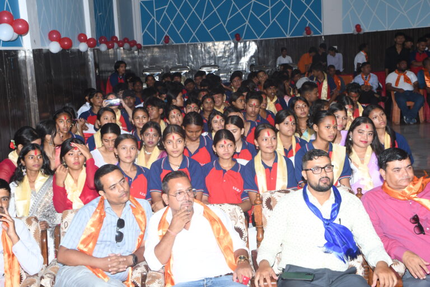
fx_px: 681
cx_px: 215
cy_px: 144
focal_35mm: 57
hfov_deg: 35.1
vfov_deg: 23.8
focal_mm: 38
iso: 500
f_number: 4.2
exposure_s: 1/80
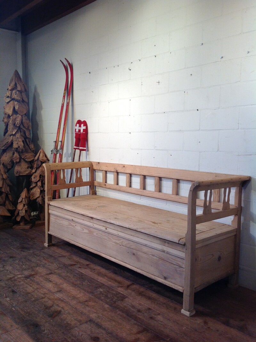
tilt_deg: -6.7
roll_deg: +1.2
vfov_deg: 52.7
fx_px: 346
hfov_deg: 40.6
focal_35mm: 35
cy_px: 171
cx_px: 128
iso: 80
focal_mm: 4.28
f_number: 2.4
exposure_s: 1/100
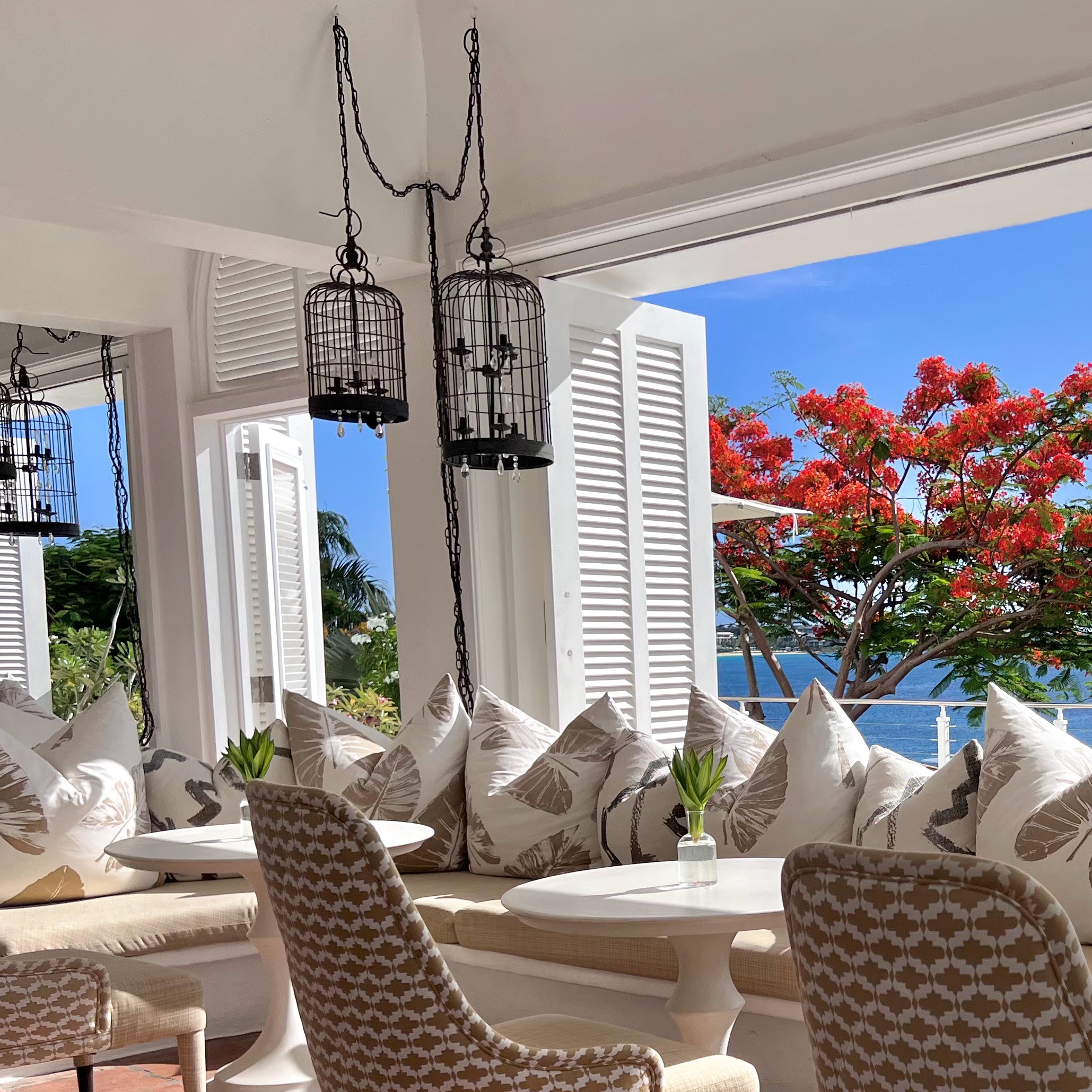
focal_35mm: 45
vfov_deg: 36.8
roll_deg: +2.1
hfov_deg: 35.5
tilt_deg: -5.0
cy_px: 794
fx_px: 1606
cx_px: 962
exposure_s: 1/12658
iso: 50
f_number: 1.5
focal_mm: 5.7
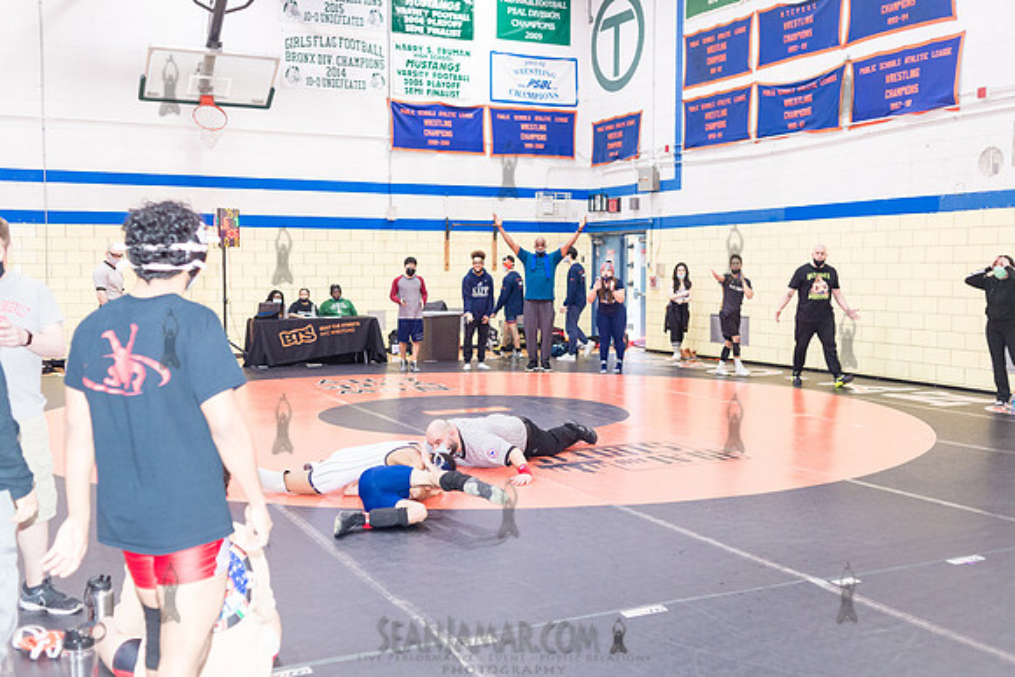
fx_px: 1050
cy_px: 338
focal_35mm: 37
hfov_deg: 51.6
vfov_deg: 35.7
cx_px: 508
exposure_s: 1/250
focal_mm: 35
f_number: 3.5
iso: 4000
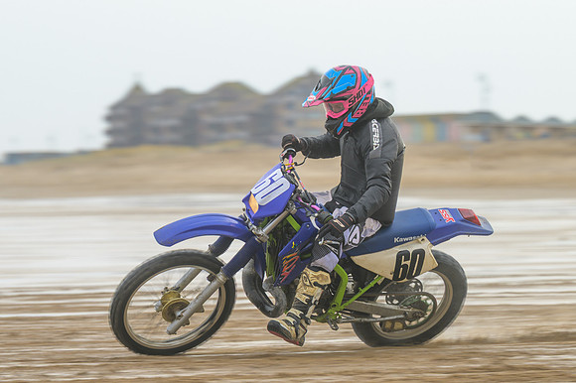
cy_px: 206
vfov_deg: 5.7
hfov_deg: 8.6
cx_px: 296
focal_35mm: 241
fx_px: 3850
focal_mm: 130
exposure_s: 1/320
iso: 64
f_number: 4
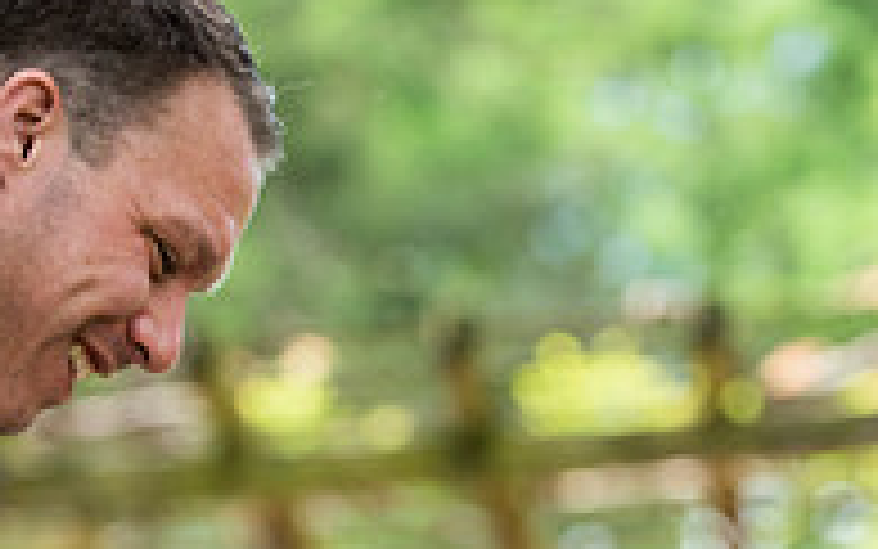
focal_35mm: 259
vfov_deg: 5.0
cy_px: 918
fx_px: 6199
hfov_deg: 8.1
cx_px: 549
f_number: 3.5
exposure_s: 1/800
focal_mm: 110
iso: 640
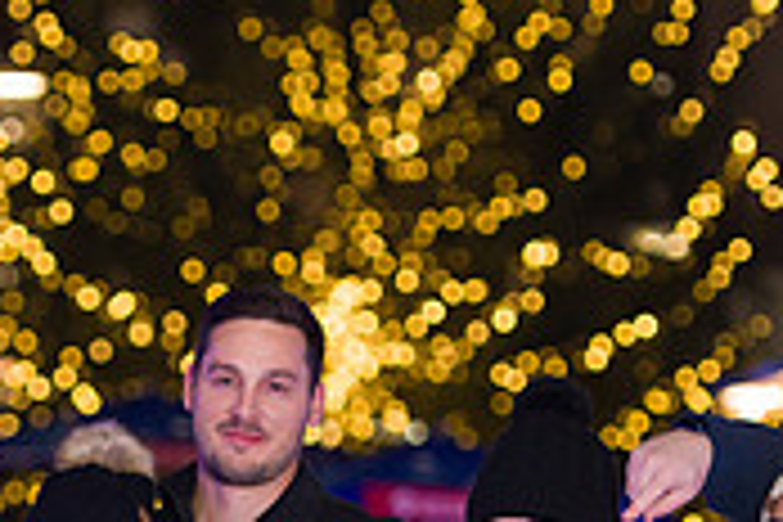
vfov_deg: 3.7
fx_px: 7982
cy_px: 598
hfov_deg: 5.6
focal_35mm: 367
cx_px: 270
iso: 2000
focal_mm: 110
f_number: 3.2
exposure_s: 1/200
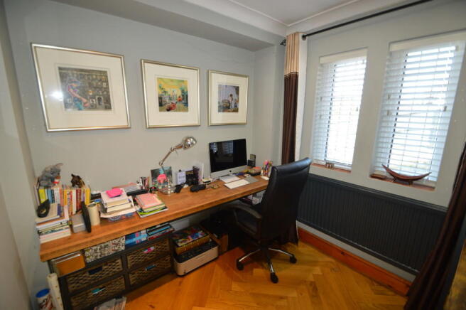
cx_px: 233
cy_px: 155
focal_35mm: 15
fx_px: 194
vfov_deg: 77.2
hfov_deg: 100.4
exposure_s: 1/60
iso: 450
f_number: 3.5
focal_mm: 10
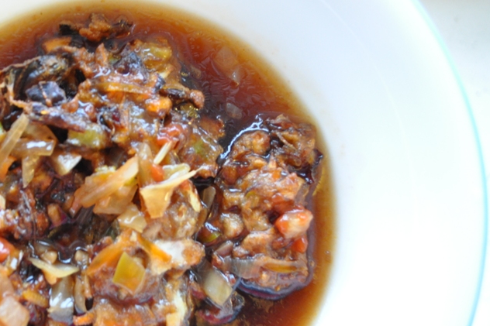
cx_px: 102
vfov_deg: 20.0
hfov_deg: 29.0
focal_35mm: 68
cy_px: 187
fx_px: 925
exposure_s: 1/13
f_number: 4.5
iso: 1600
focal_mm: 28
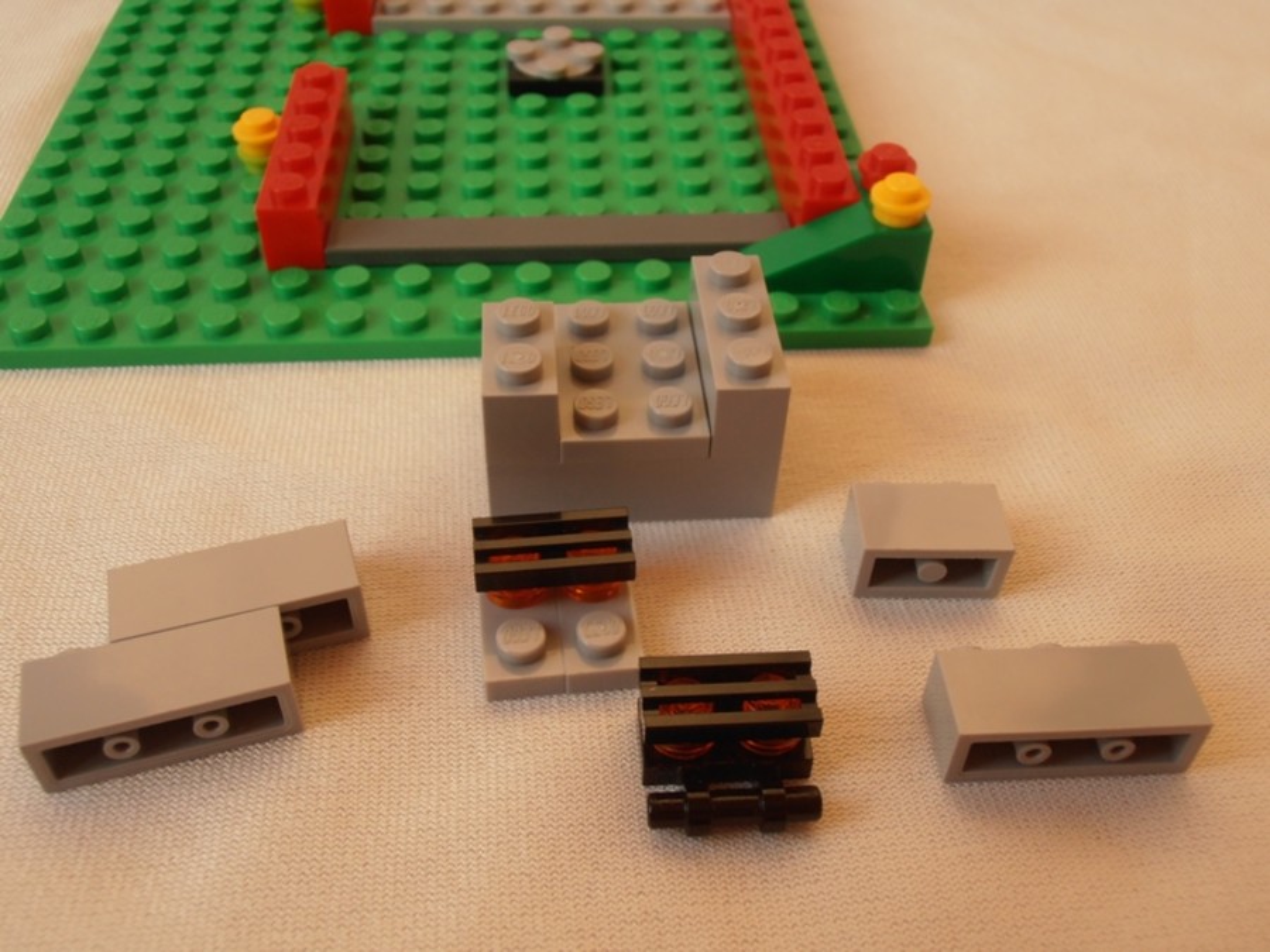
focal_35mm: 37
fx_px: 1357
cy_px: 476
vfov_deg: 38.7
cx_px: 635
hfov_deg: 50.1
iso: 80
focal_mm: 6.61
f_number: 3.9
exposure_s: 1/60
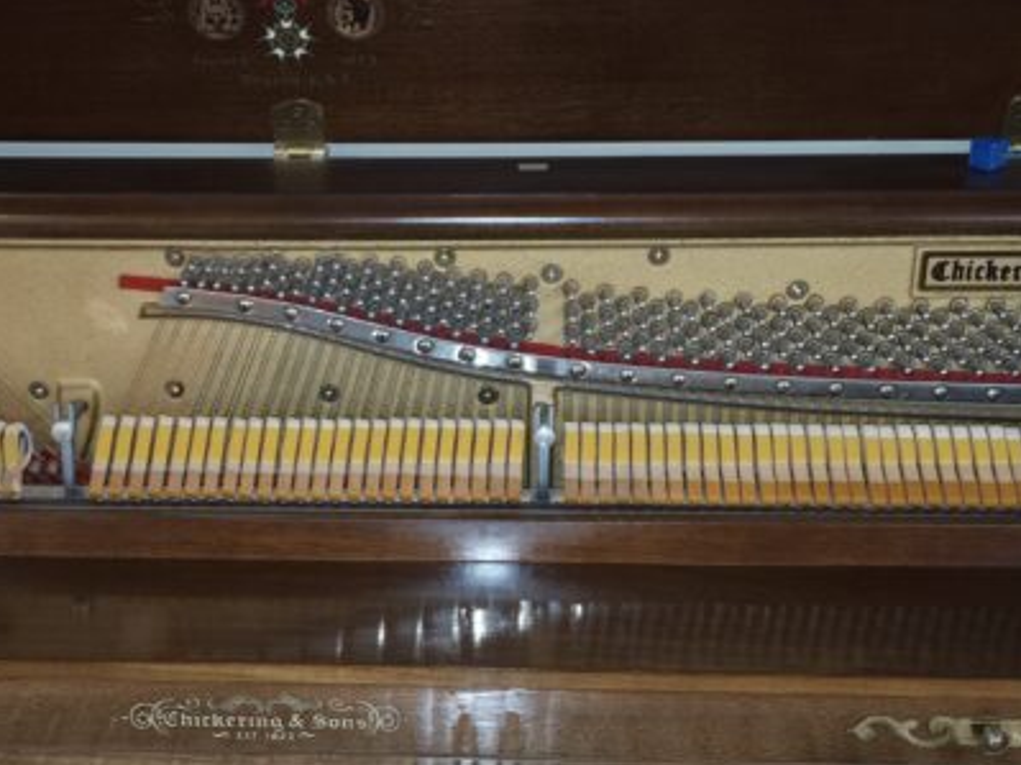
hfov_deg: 32.6
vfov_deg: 24.6
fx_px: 1740
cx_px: 397
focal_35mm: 59
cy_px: 565
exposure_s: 1/20
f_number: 1.4
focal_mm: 6.5
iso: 320
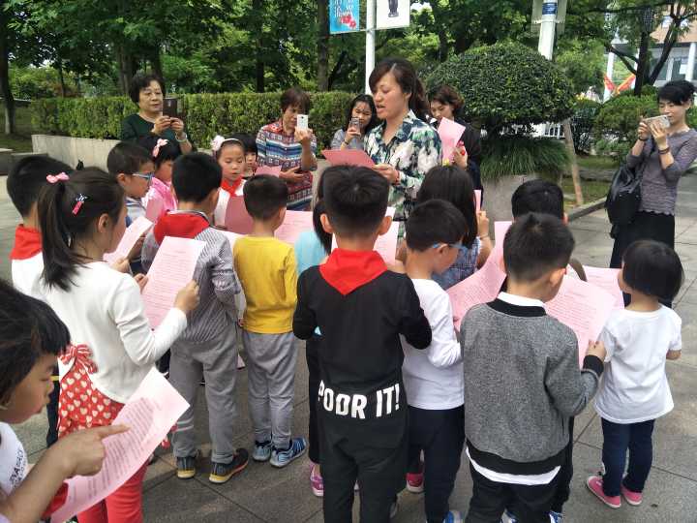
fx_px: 483
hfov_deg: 71.6
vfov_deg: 56.8
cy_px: 262
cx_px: 348
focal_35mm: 24
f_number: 1.7
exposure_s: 1/541
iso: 41
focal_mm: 4.1
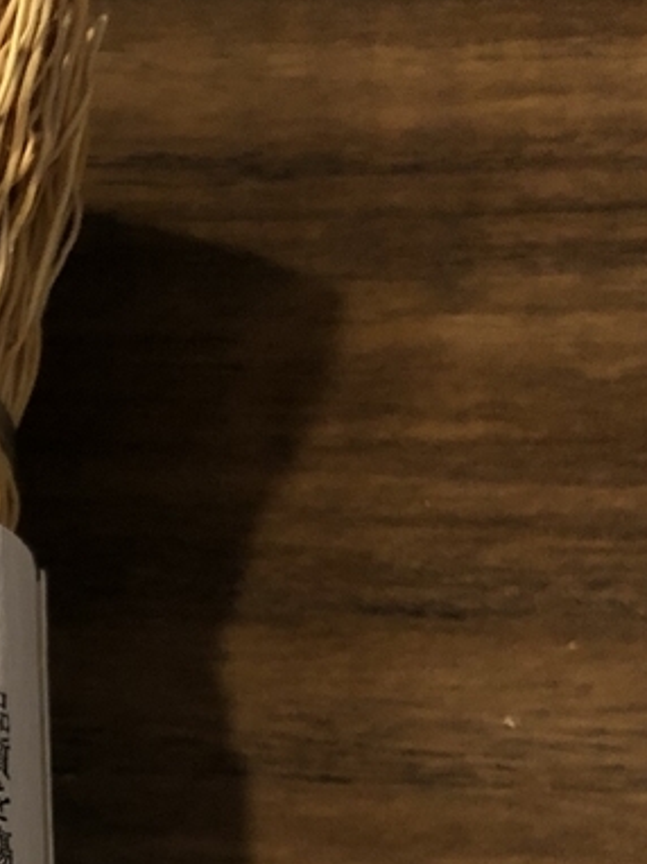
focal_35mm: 88
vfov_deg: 20.7
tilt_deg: -76.9
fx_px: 2196
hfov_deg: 16.0
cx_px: -172
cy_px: 1047
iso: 100
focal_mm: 3.99
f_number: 1.8
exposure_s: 1/14
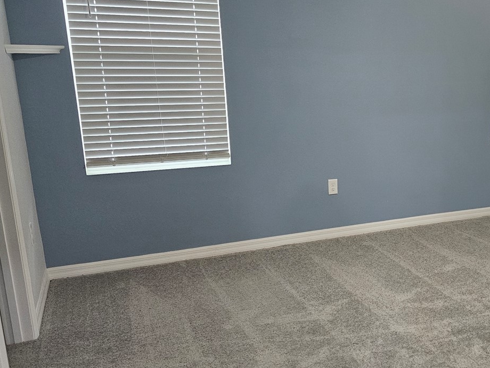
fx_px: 566
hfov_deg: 43.7
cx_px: 416
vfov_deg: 36.0
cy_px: 188
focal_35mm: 40
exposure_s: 1/120
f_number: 1.7
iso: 800
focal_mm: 6.3
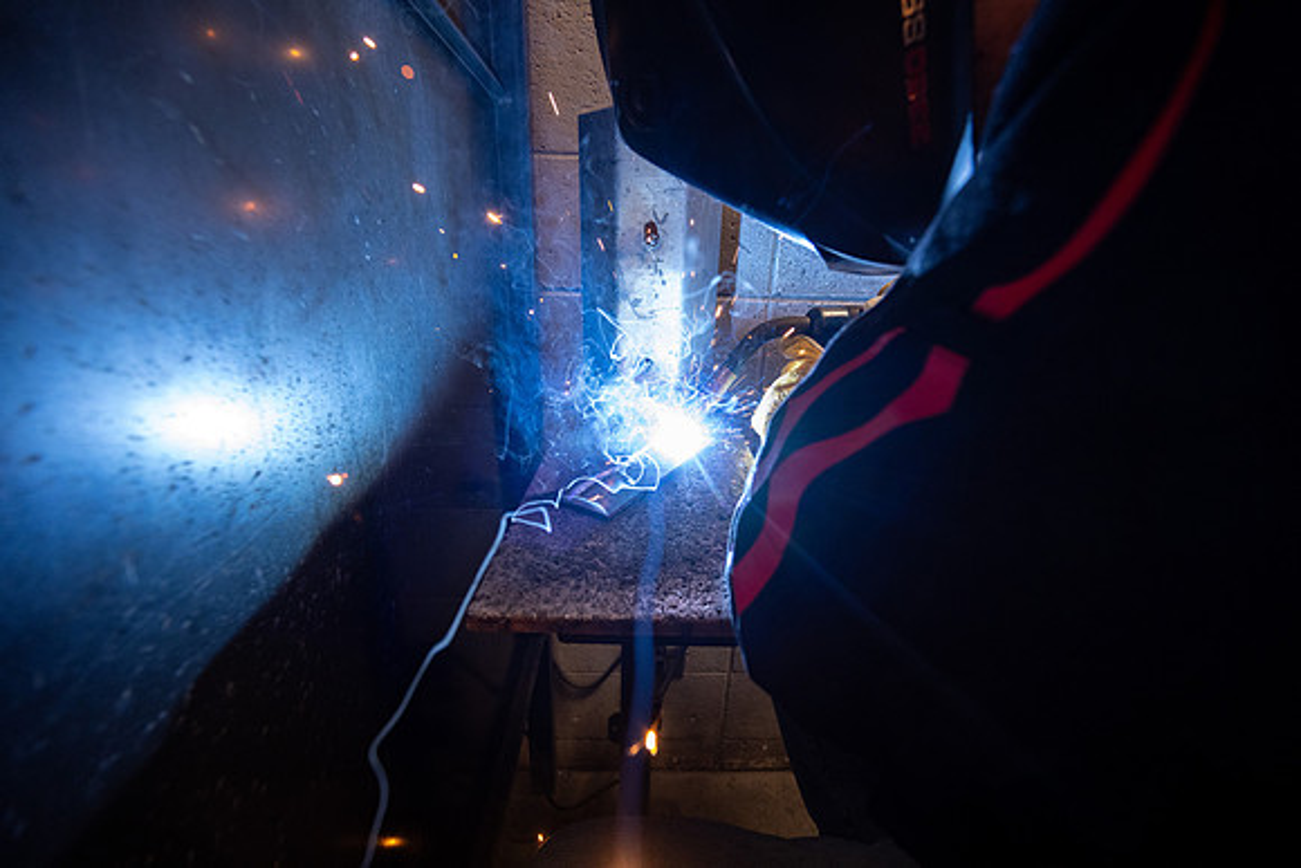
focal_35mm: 14
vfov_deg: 81.2
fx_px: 506
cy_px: 434
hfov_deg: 104.2
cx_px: 650
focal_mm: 14
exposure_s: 1/320
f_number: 4
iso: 2000
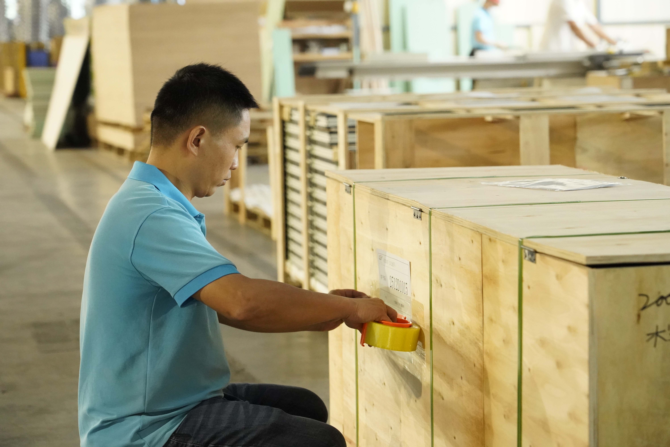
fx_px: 1954
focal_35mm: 105
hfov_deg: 19.5
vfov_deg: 13.0
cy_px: 224
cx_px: 335
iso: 12800
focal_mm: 105
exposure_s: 1/100
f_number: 5.6
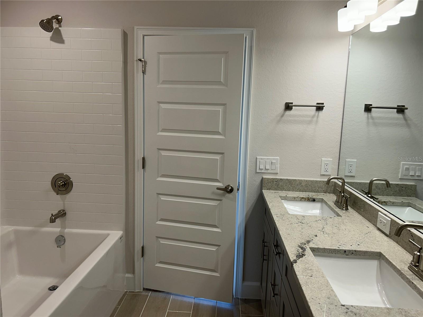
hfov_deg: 67.3
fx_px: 318
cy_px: 158
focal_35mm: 26
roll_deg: -1.9
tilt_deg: -7.6
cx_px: 212
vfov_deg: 53.1
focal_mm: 5.7
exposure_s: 1/120
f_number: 1.5
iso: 40
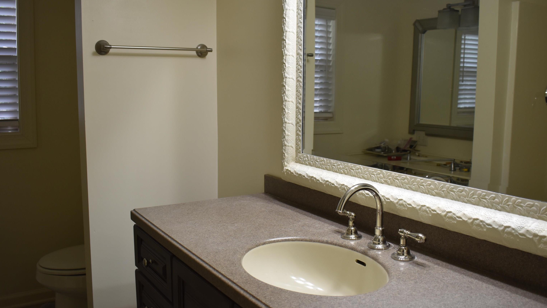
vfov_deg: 33.7
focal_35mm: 35
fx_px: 508
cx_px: 273
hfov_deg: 56.6
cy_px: 137
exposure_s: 1/100
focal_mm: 22
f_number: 5
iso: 400
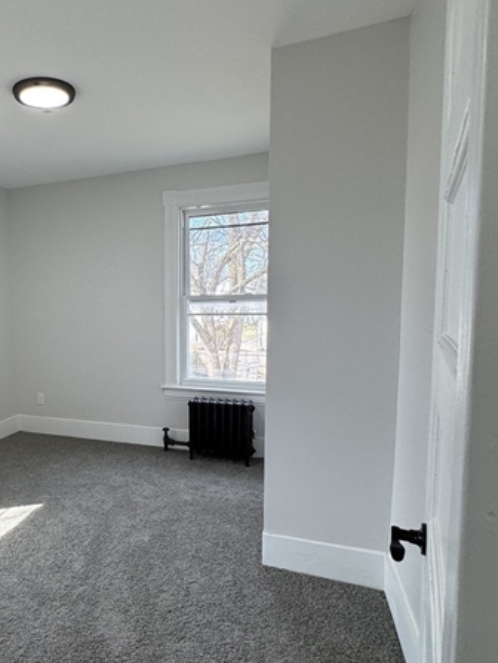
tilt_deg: -6.6
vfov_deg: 71.6
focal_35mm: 24
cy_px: 342
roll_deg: +1.7
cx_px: 117
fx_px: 460
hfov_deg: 53.9
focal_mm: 2.22
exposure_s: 1/120
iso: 125
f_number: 2.2
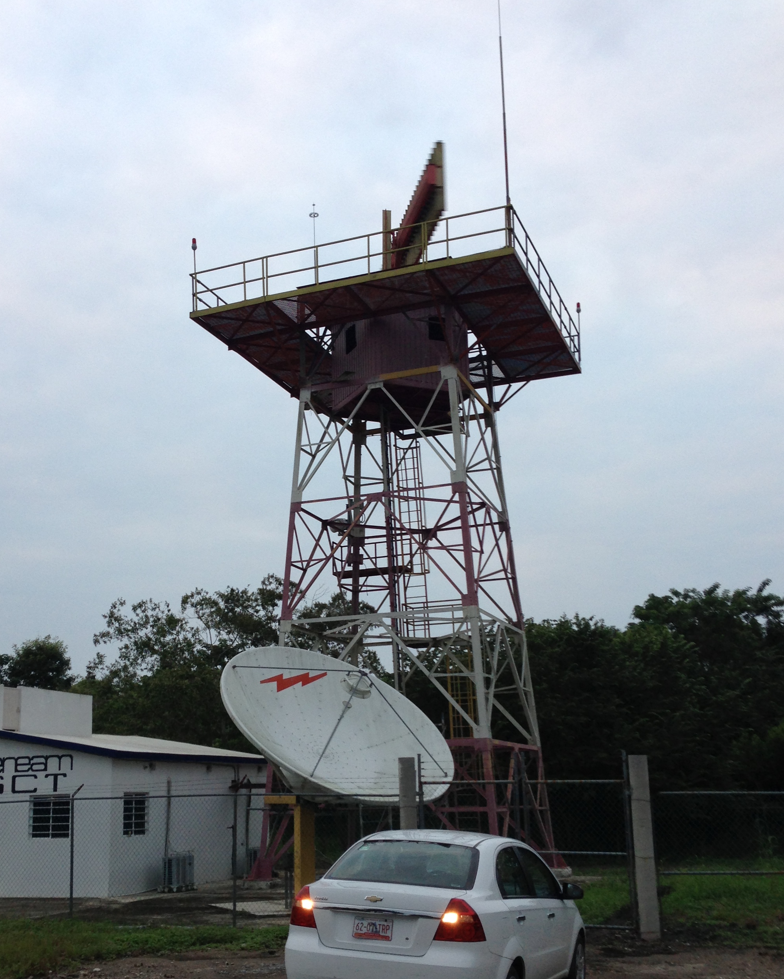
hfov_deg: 35.6
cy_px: 574
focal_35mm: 42
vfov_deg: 43.7
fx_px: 1218
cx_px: 326
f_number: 2.4
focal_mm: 4.13
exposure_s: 1/40
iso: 64
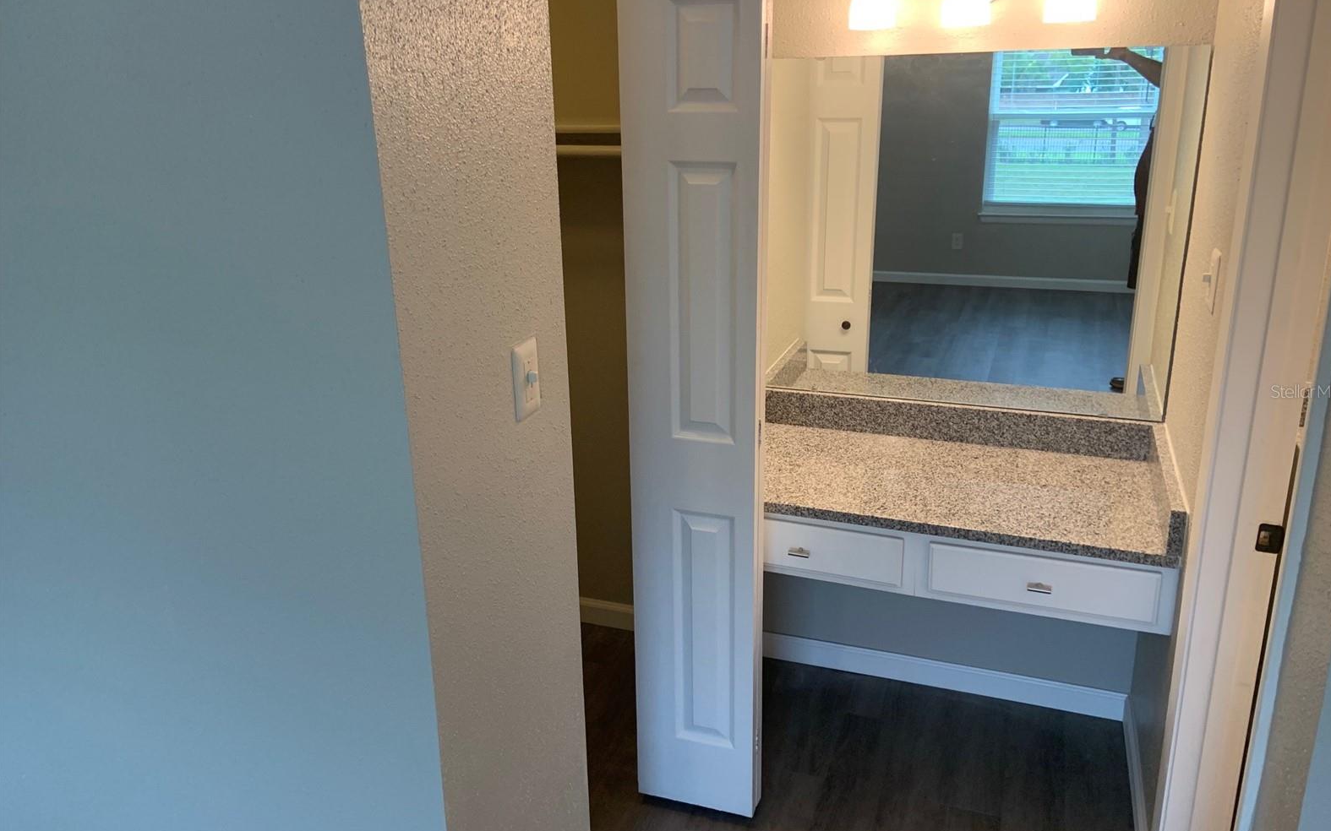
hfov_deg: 66.5
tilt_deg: -18.6
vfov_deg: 44.5
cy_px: 391
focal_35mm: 28
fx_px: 1016
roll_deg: +2.0
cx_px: 674
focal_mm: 4.25
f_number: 1.8
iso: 100
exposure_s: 1/60
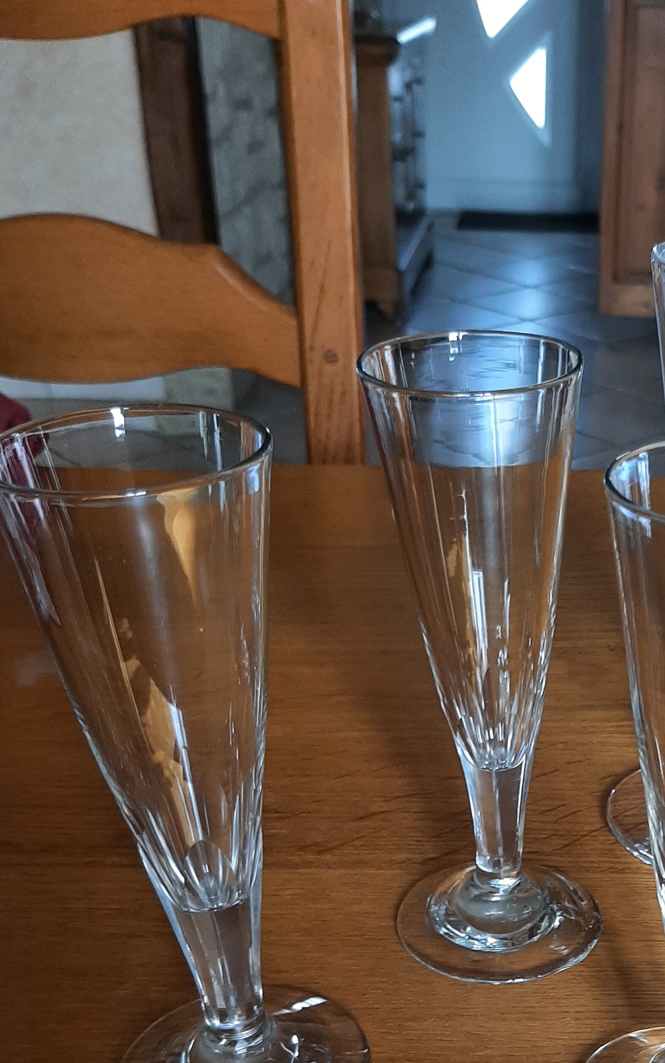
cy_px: 822
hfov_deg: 28.3
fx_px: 1276
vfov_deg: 43.5
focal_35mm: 44
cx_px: 574
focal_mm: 3.93
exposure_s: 1/100
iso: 80
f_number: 1.7
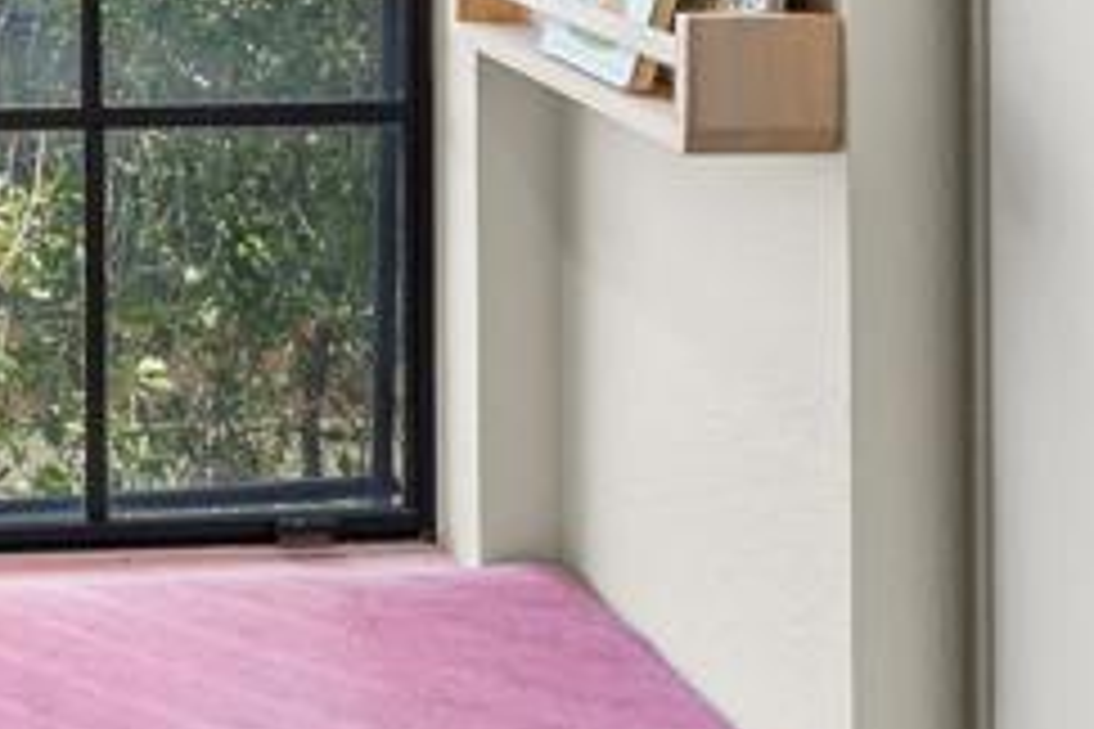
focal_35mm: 59
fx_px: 1793
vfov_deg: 20.7
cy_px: -252
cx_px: -122
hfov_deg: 30.3
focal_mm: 14
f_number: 9
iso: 500
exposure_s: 1/15
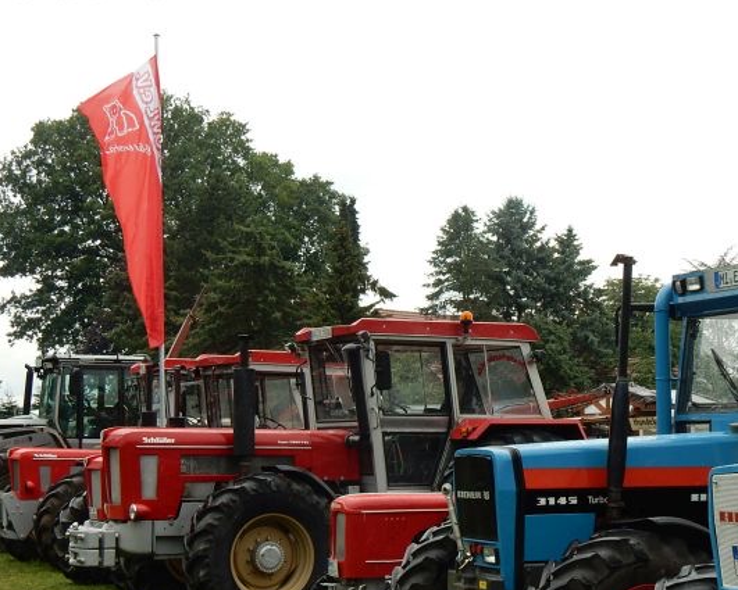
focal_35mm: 75
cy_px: 378
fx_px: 1638
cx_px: 434
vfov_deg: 20.4
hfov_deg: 25.3
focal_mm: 9
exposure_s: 1/400
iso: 125
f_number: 4.5
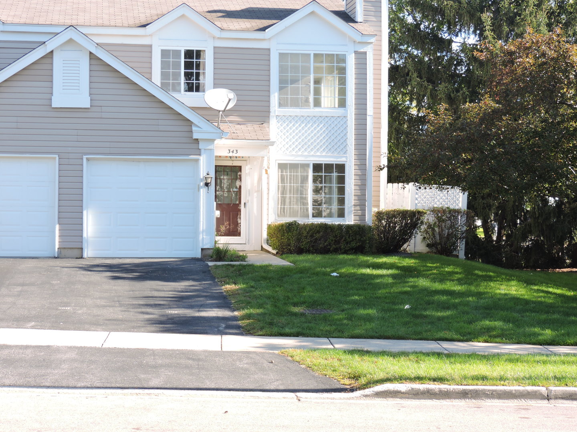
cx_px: 288
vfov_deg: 21.0
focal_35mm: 70
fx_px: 1167
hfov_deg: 27.8
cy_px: 216
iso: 100
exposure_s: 1/160
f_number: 3.9
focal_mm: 12.5
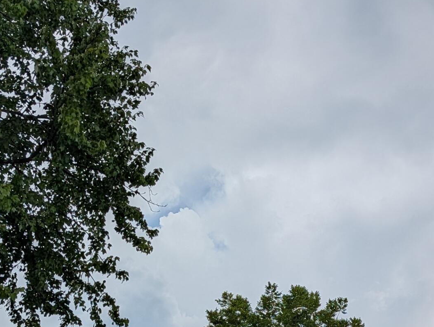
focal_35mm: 68
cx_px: 446
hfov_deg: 26.8
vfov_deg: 19.6
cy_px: 452
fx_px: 854
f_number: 1.68
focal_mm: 6.9
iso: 20
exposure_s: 1/951
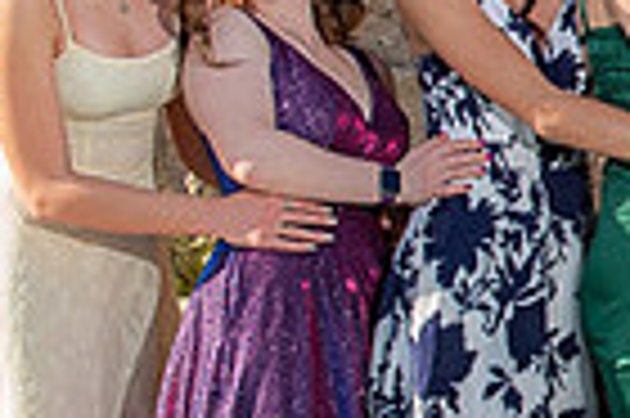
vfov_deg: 3.6
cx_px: 1116
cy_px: 64
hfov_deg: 5.4
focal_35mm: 377
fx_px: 6590
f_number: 6.3
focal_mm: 82
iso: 100
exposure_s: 1/200
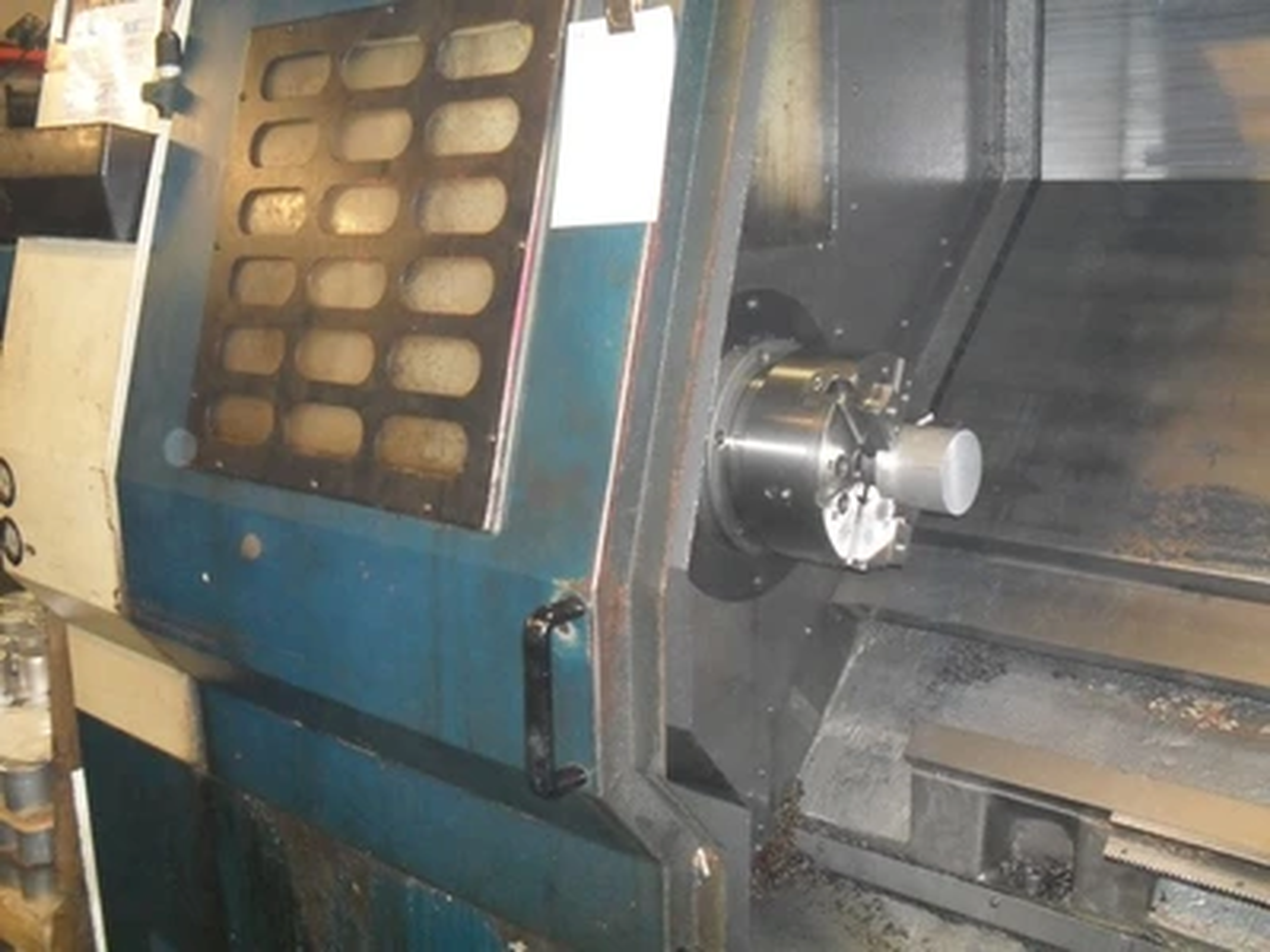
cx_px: 635
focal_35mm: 35
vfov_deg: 40.7
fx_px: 1284
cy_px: 476
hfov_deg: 52.6
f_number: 3.2
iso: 240
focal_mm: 6.3
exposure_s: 1/45
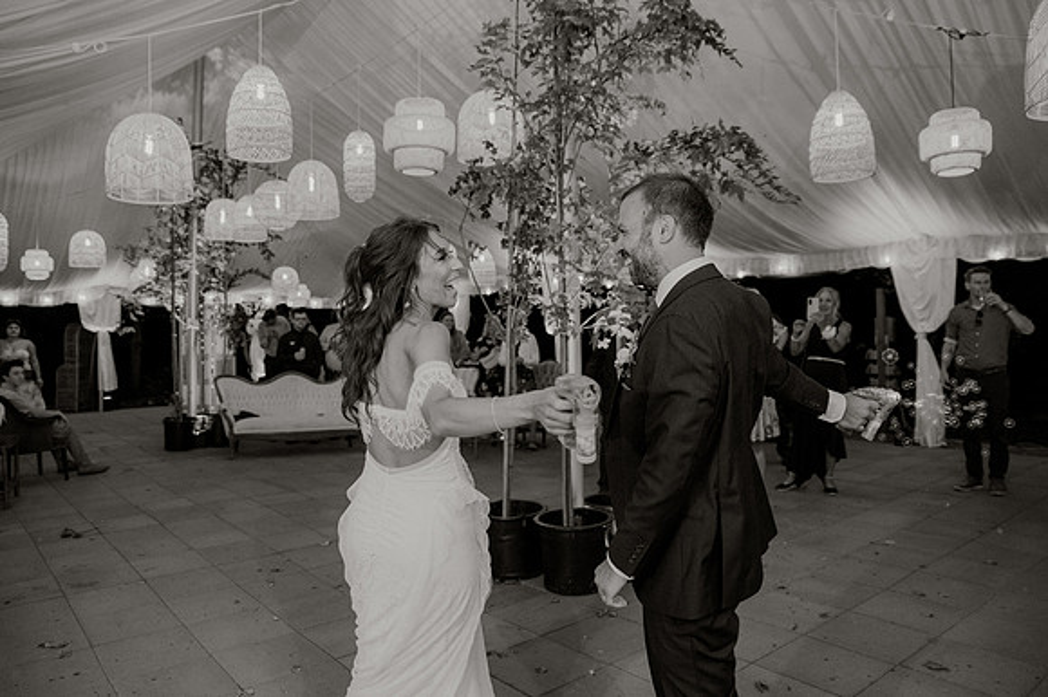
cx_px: 498
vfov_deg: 50.5
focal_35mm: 25
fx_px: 740
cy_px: 335
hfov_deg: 70.6
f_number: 2.8
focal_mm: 24
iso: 2500
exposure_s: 1/200
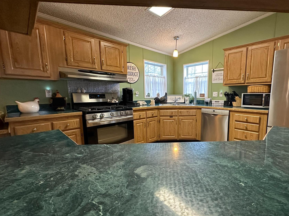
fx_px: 142
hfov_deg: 89.9
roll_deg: +0.4
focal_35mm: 17
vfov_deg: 74.7
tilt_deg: -8.4
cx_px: 173
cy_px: 113
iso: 500
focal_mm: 2.22
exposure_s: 1/60
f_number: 2.2
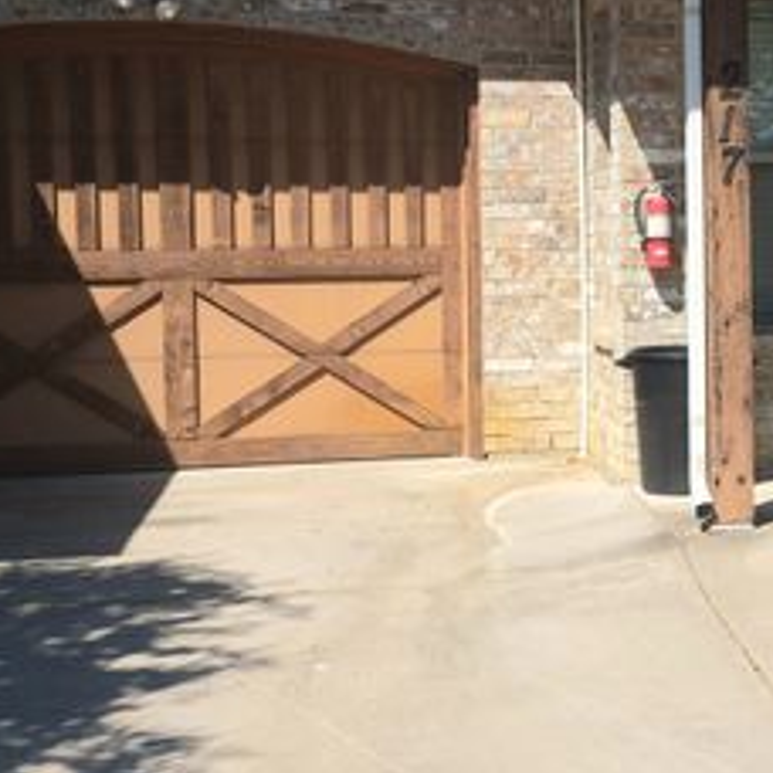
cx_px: 817
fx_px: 1566
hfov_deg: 25.9
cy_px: 283
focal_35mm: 62
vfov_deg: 27.6
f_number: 1.8
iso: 50
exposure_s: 1/714
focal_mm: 5.23
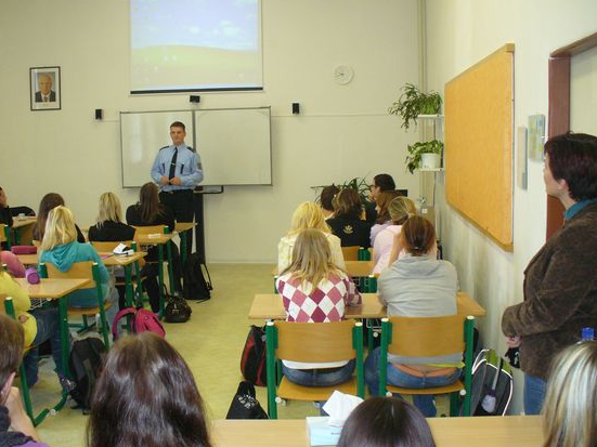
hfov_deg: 43.8
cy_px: 228
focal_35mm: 43
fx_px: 741
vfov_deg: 33.6
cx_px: 262
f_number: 2.8
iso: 200
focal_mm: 6.1
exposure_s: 1/30
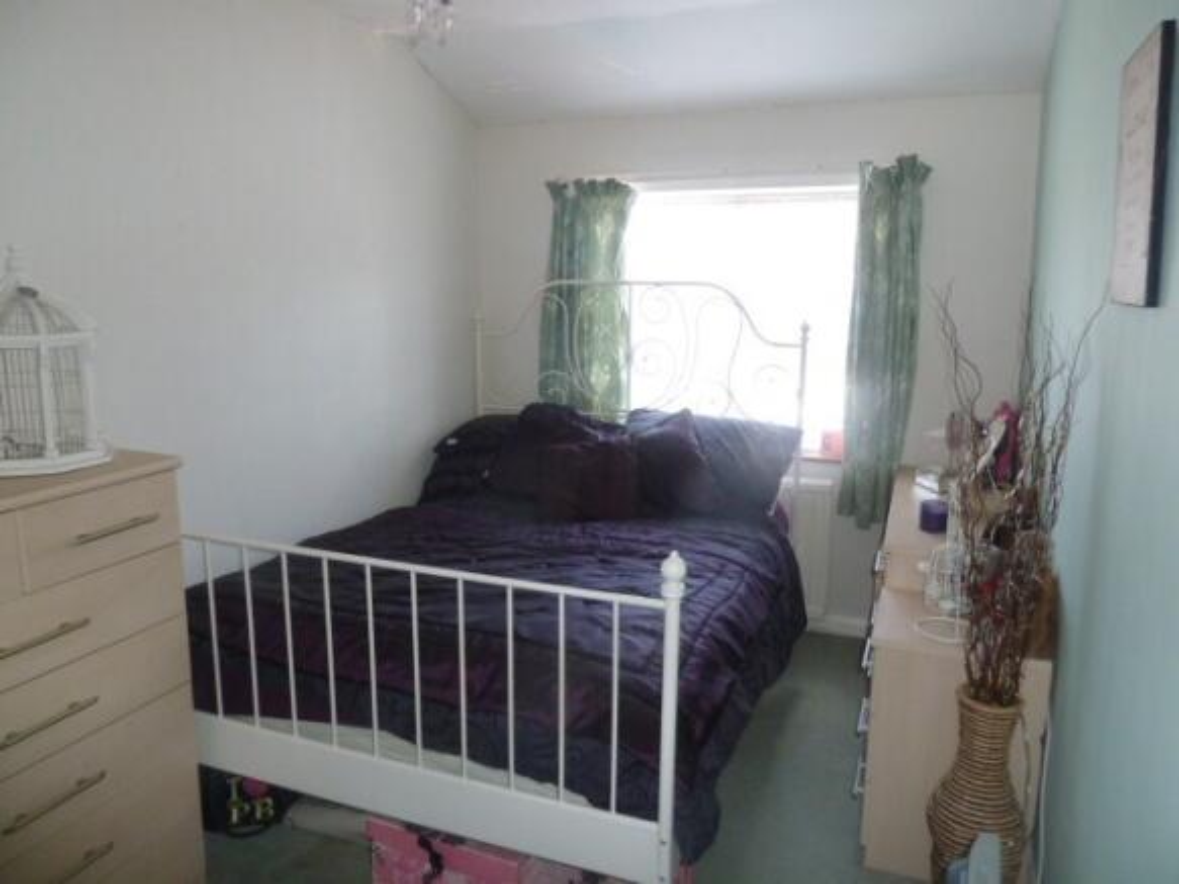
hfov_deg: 69.4
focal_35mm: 25
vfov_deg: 54.9
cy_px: 442
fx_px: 851
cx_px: 590
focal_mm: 4.1
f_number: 3.3
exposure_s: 1/30
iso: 250
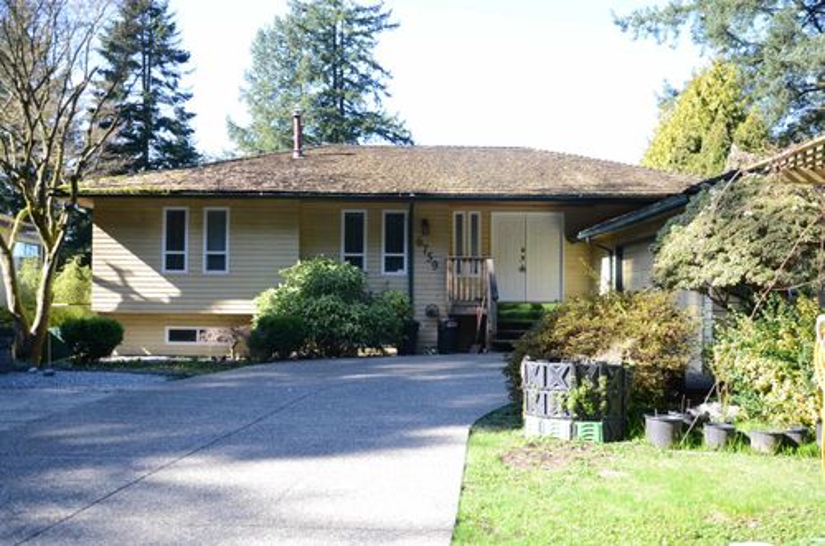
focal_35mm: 36
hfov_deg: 53.2
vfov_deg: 36.7
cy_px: 273
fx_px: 823
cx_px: 412
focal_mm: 24
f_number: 4.5
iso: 100
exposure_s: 1/80
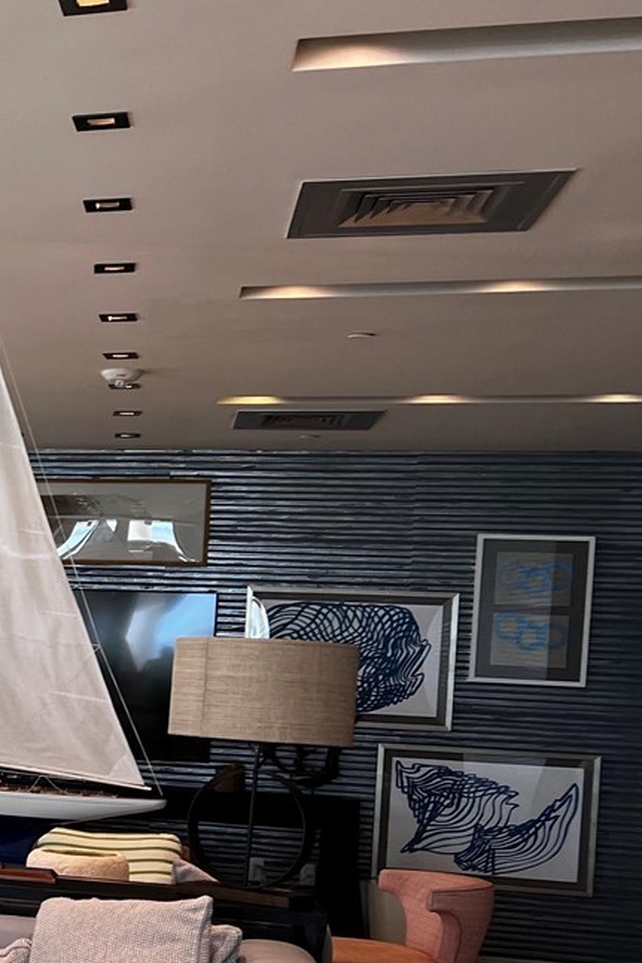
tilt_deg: -0.6
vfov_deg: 29.7
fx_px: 1791
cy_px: 695
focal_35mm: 67
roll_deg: -0.3
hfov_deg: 17.0
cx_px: -492
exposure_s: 1/120
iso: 64
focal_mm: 5.7
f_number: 1.5
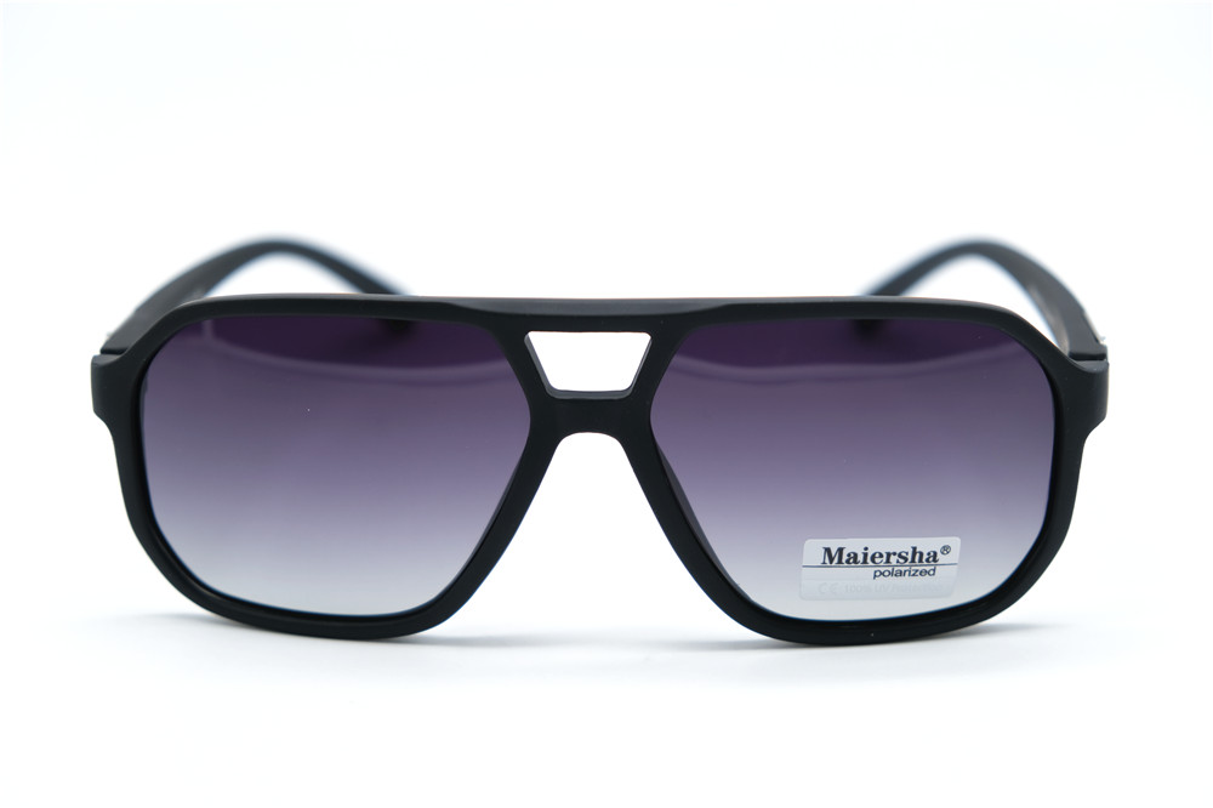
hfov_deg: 29.3
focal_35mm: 69
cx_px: 606
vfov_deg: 19.7
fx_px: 2324
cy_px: 404
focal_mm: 46.3
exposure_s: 1/150
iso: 160
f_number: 4
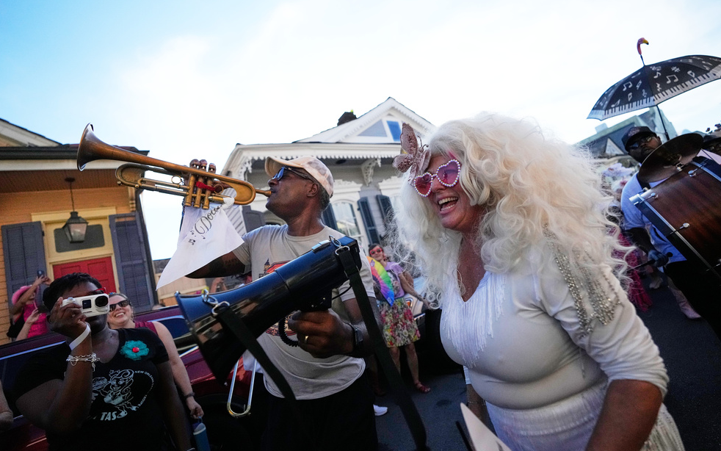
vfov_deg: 68.0
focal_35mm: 17
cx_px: 371
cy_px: 212
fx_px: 334
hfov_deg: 94.3
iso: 3200
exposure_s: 1/32000
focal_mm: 16
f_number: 2.8
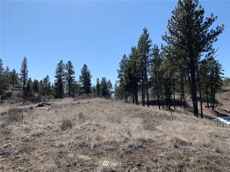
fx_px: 173
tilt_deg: +3.4
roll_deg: +0.4
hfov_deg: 67.3
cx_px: 115
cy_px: 86
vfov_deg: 53.1
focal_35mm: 26
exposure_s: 1/2833
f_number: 1.8
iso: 25
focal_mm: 4.25
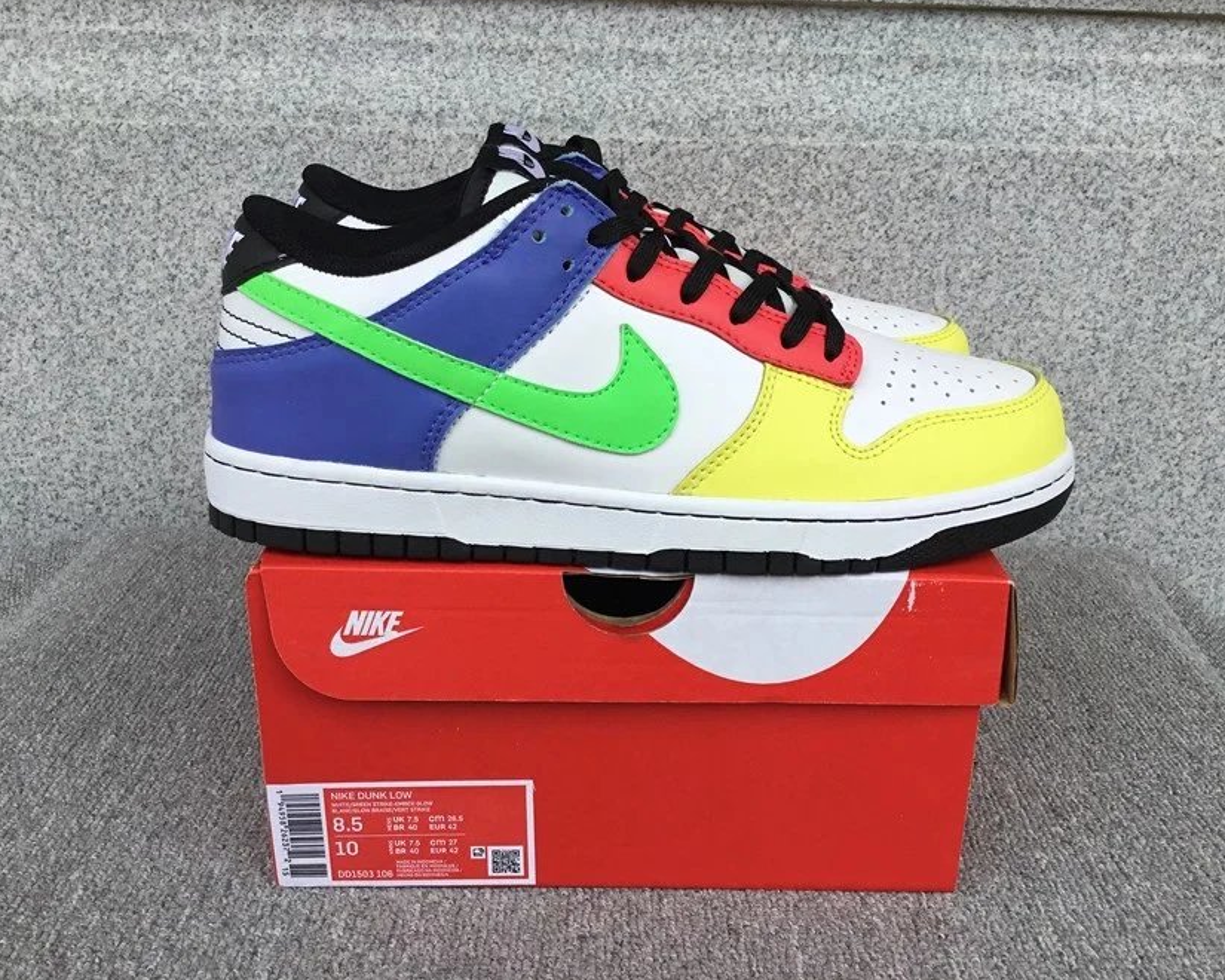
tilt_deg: -19.9
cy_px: 492
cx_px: 634
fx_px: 1196
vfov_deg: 44.5
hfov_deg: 54.2
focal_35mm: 33
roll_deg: -1.2
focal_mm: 3.3
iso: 25
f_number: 2.4
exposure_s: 1/715
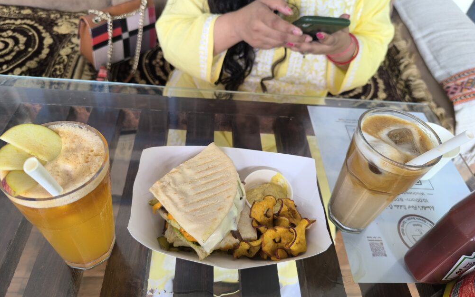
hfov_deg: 72.6
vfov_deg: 49.2
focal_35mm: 25
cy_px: 137
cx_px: 235
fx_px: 324
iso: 320
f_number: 1.65
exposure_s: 1/100
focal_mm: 6.14
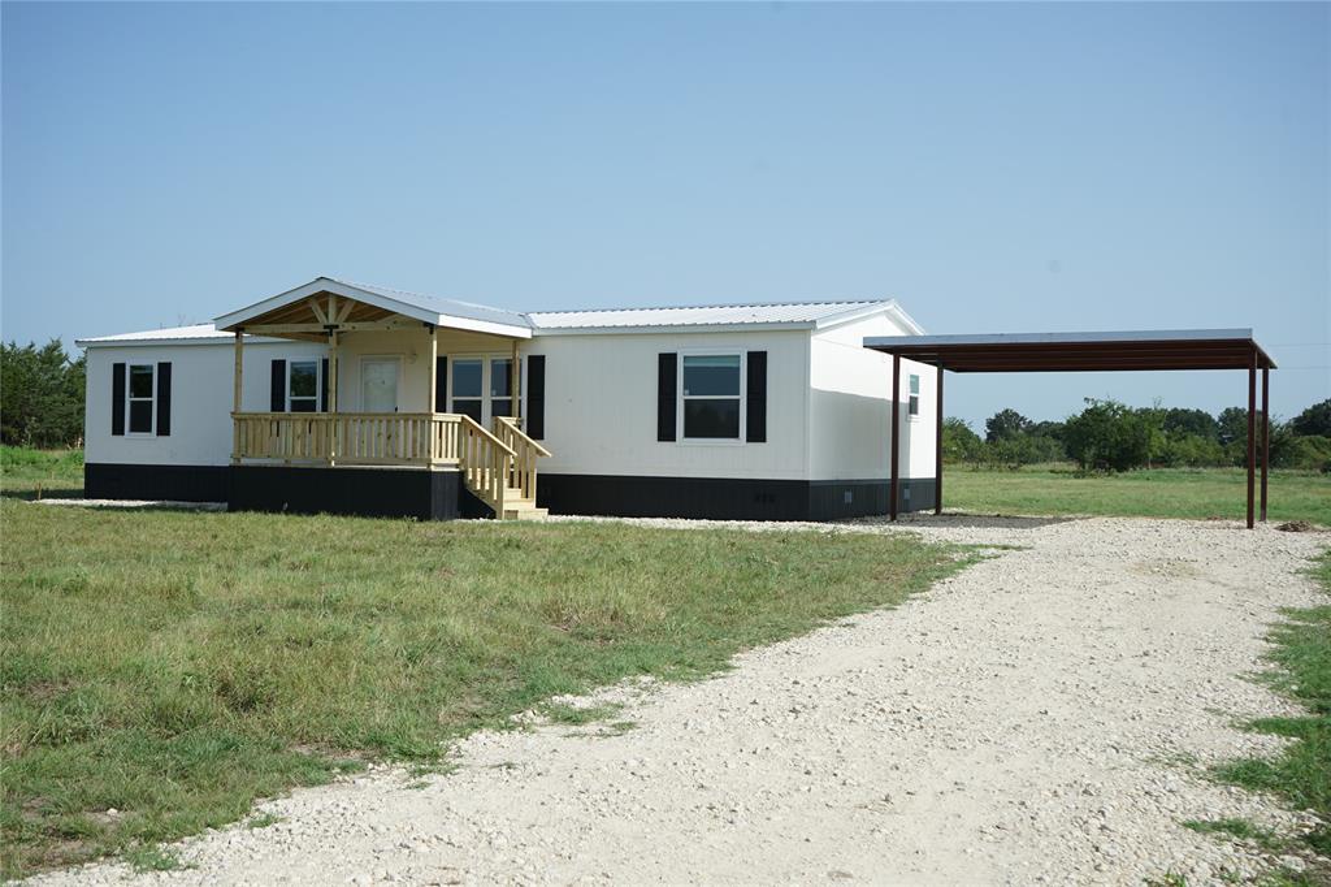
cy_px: 444
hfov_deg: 50.7
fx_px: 1404
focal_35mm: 38
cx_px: 666
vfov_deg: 35.0
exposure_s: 1/250
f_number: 8
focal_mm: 38
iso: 100
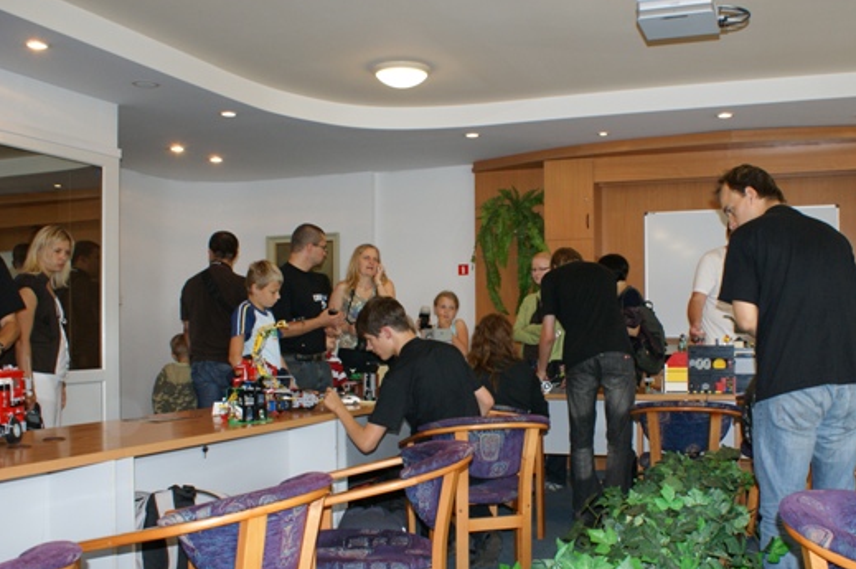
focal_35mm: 37
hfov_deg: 51.6
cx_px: 515
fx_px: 879
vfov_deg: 35.8
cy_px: 333
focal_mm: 20
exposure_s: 1/60
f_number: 5.6
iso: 400
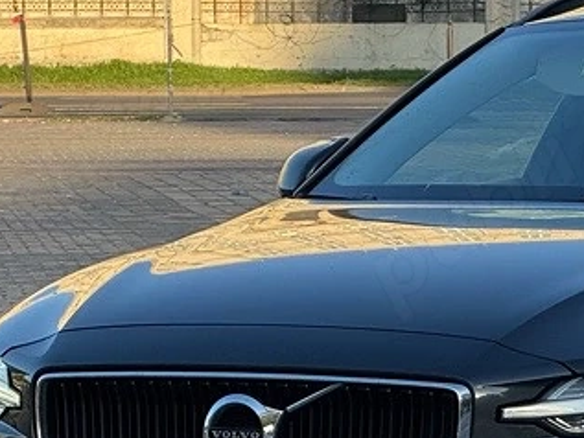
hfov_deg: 5.2
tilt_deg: -1.0
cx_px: 689
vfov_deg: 3.9
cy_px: 167
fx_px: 6380
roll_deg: +0.9
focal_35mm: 378
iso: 50
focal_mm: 15.66
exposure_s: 1/522
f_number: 2.8
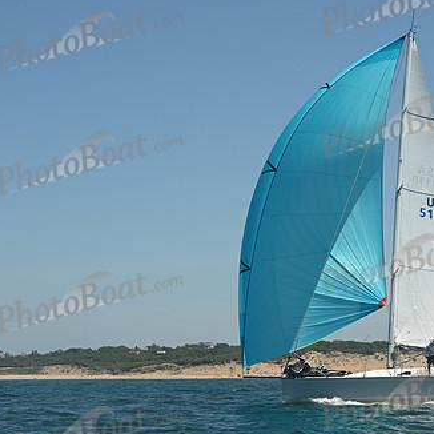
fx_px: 1504
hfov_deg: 16.4
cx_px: 253
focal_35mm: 106
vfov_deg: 16.4
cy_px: 211
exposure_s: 1/1000
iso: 320
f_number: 10
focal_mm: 70
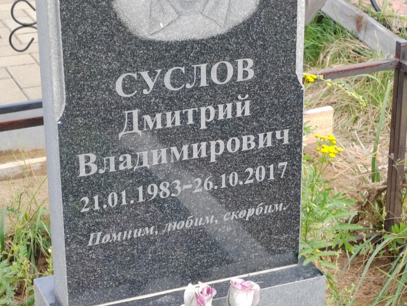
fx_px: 1117
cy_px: 154
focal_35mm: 95
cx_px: 205
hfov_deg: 20.7
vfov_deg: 15.6
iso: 100
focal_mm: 5.52
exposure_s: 1/180
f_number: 1.9
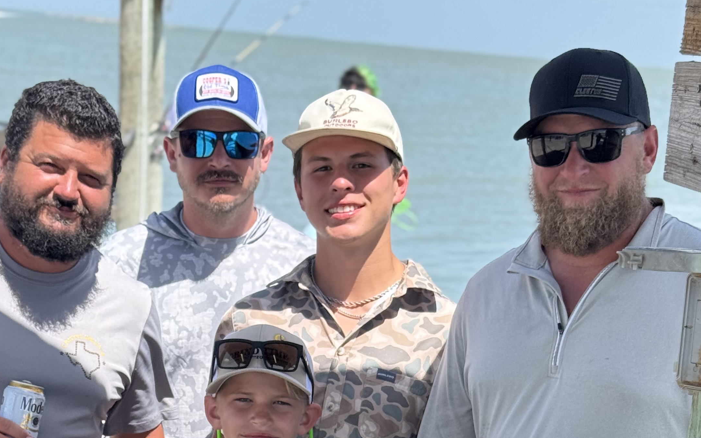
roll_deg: -4.4
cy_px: 592
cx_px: 358
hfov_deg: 21.9
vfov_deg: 13.2
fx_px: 1815
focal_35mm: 95
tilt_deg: -16.1
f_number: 1.78
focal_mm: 6.76
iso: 64
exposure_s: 1/2331
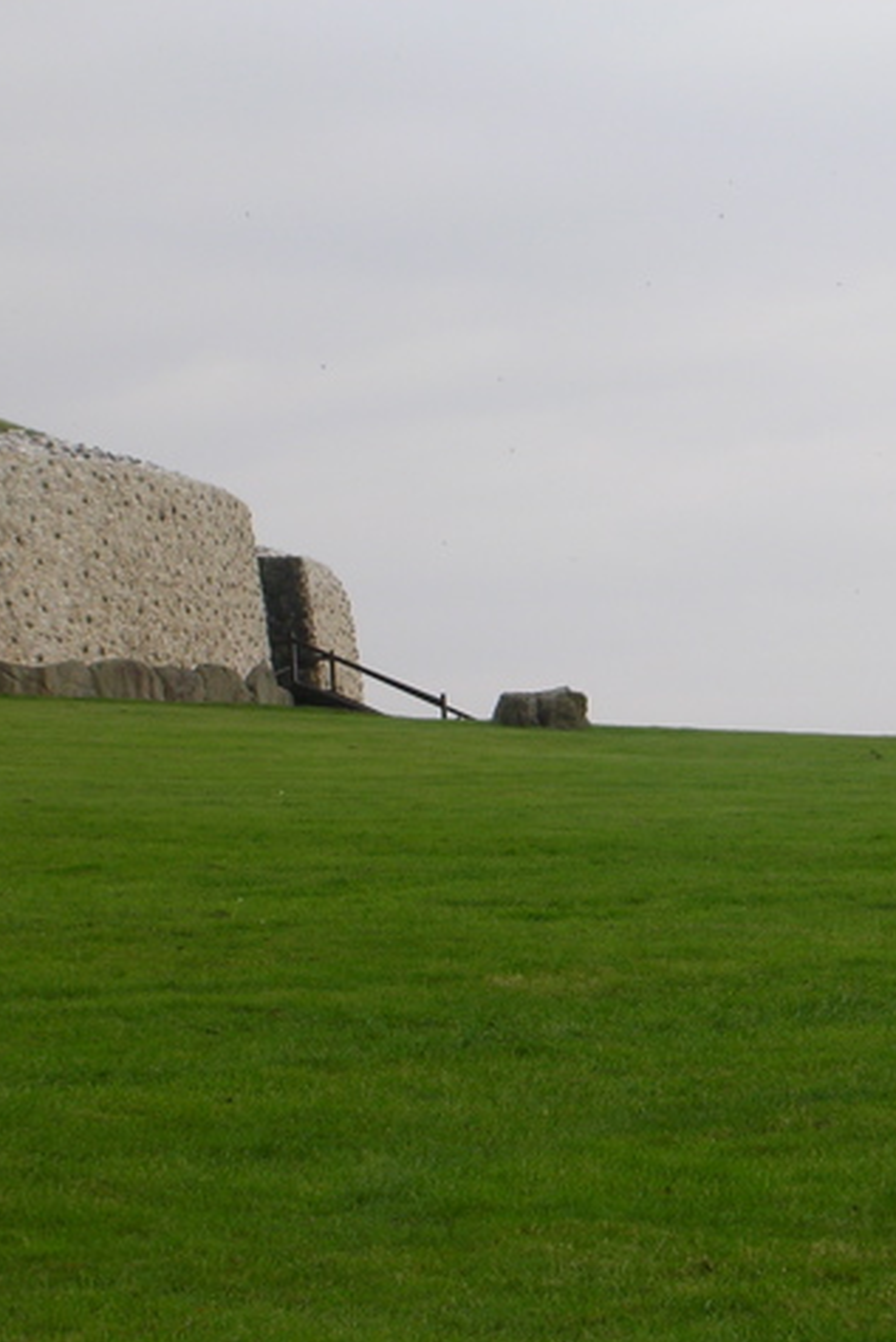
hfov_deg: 8.5
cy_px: 675
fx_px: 6006
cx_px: 724
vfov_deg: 12.8
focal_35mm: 161
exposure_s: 1/162
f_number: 4.9
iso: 50
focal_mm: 17.4
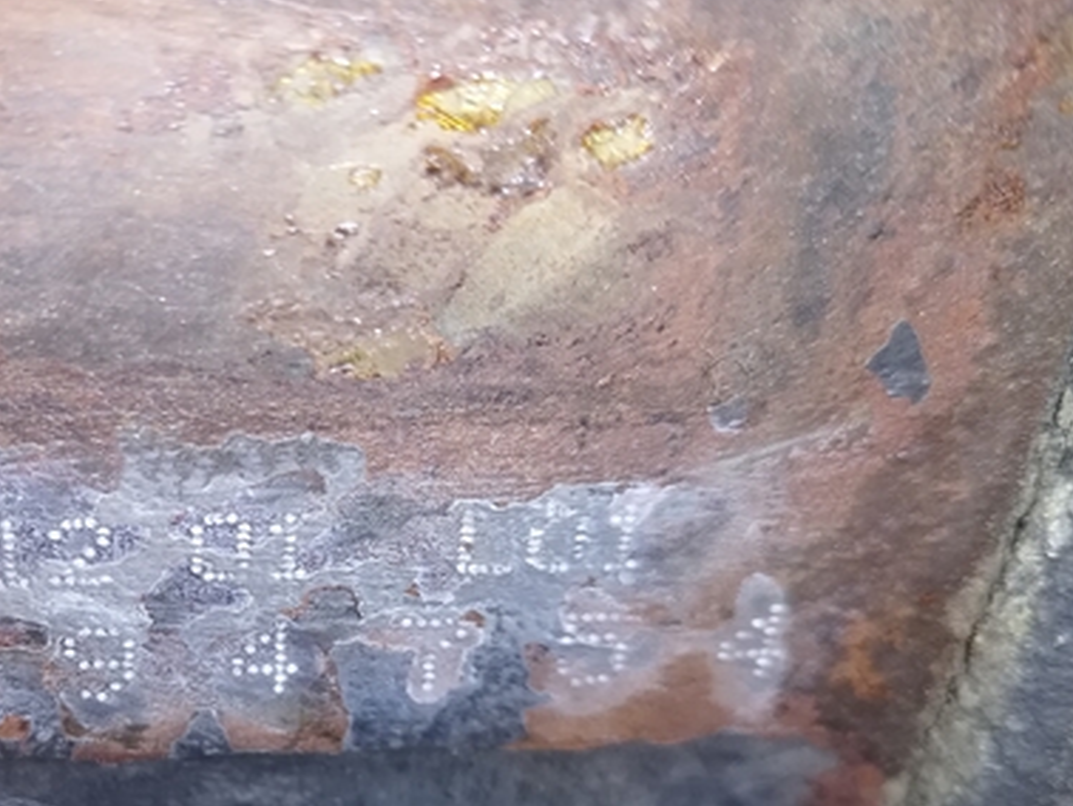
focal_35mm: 44
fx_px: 1365
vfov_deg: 32.6
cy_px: 545
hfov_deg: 41.4
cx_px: 241
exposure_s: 1/100
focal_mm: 6.24
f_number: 1.8
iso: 338
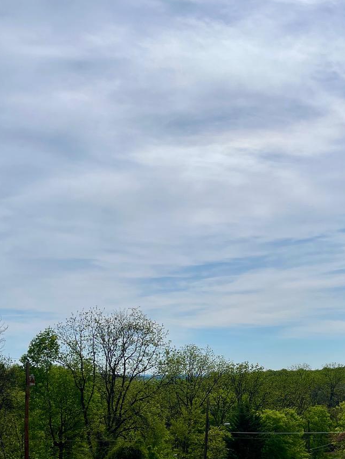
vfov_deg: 40.9
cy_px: 340
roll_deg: +0.3
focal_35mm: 45
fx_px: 598
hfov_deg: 31.9
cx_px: 231
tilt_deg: +1.8
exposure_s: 1/15152
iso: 40
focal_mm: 5.1
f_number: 1.6
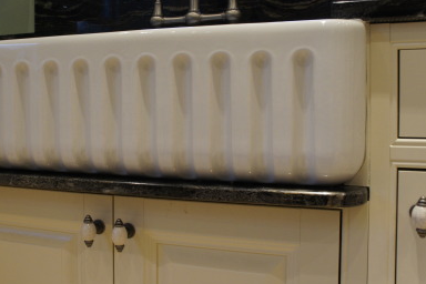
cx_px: 159
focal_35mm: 40
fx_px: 473
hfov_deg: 48.0
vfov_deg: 33.4
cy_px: 124
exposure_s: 1/30
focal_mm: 20
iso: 1250
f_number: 8
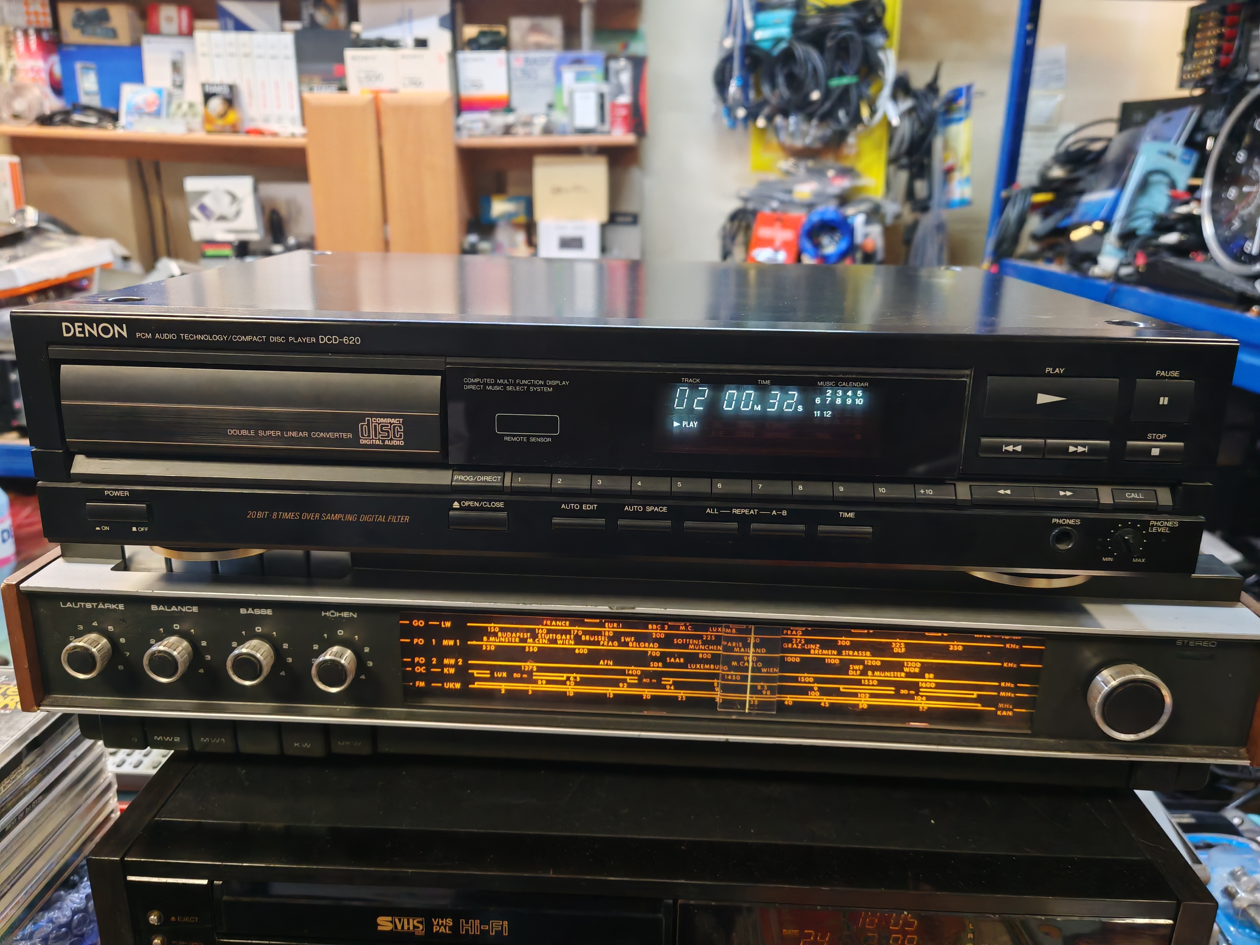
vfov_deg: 51.4
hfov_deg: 65.3
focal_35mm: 27
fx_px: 983
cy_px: 472
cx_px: 630
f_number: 1.9
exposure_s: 1/50
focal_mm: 6.67
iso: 1250
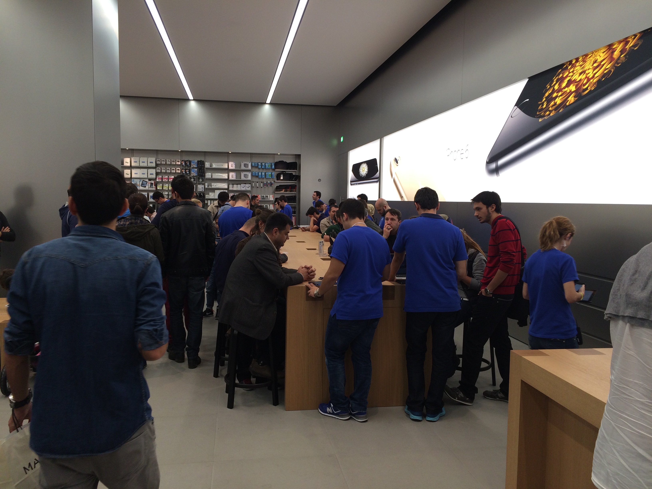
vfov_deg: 48.2
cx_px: 326
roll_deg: -1.1
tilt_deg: -6.1
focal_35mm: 29
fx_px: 546
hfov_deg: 61.7
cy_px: 244
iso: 50
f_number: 2.2
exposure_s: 1/60
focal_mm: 4.15
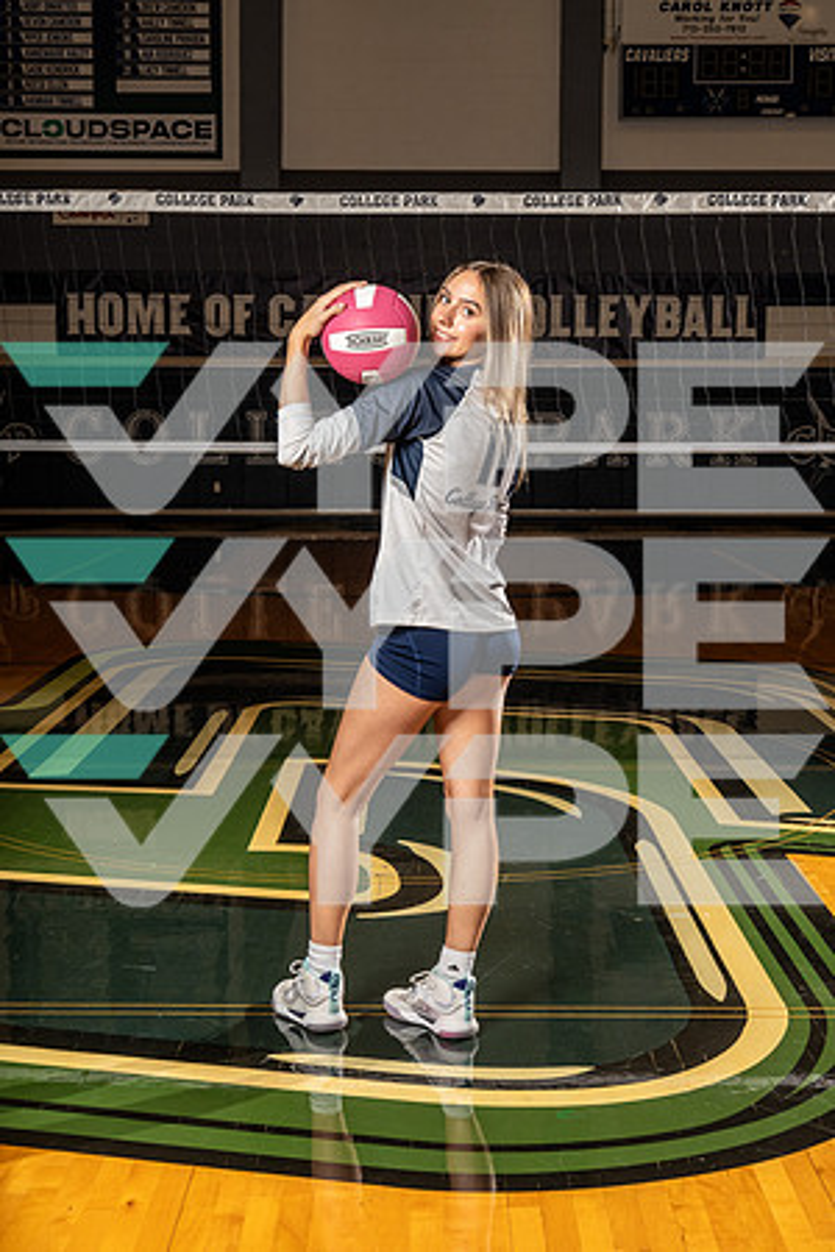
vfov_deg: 38.9
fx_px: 1774
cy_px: 626
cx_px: 418
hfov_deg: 26.5
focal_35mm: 51
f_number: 11
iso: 640
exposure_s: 1/250
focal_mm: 51
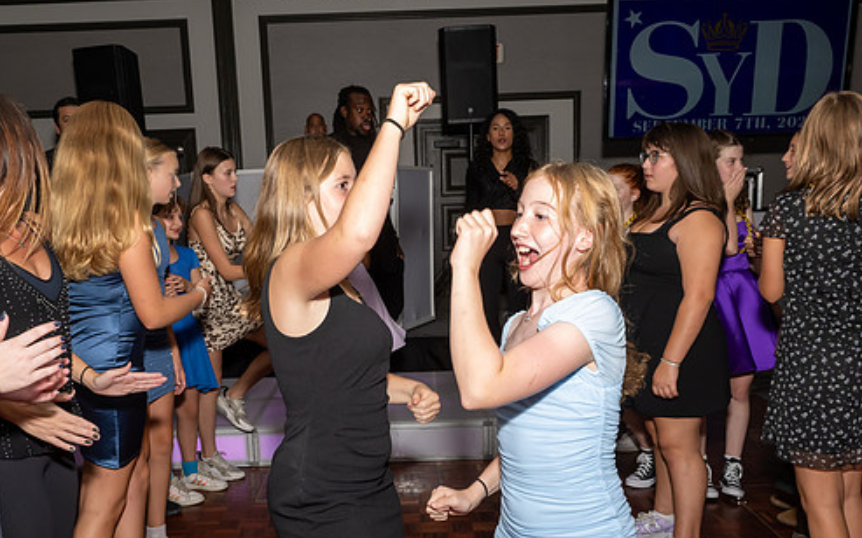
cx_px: 408
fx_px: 846
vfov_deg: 35.1
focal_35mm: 36
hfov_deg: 54.0
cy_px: 344
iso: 1000
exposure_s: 1/250
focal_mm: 18
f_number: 8
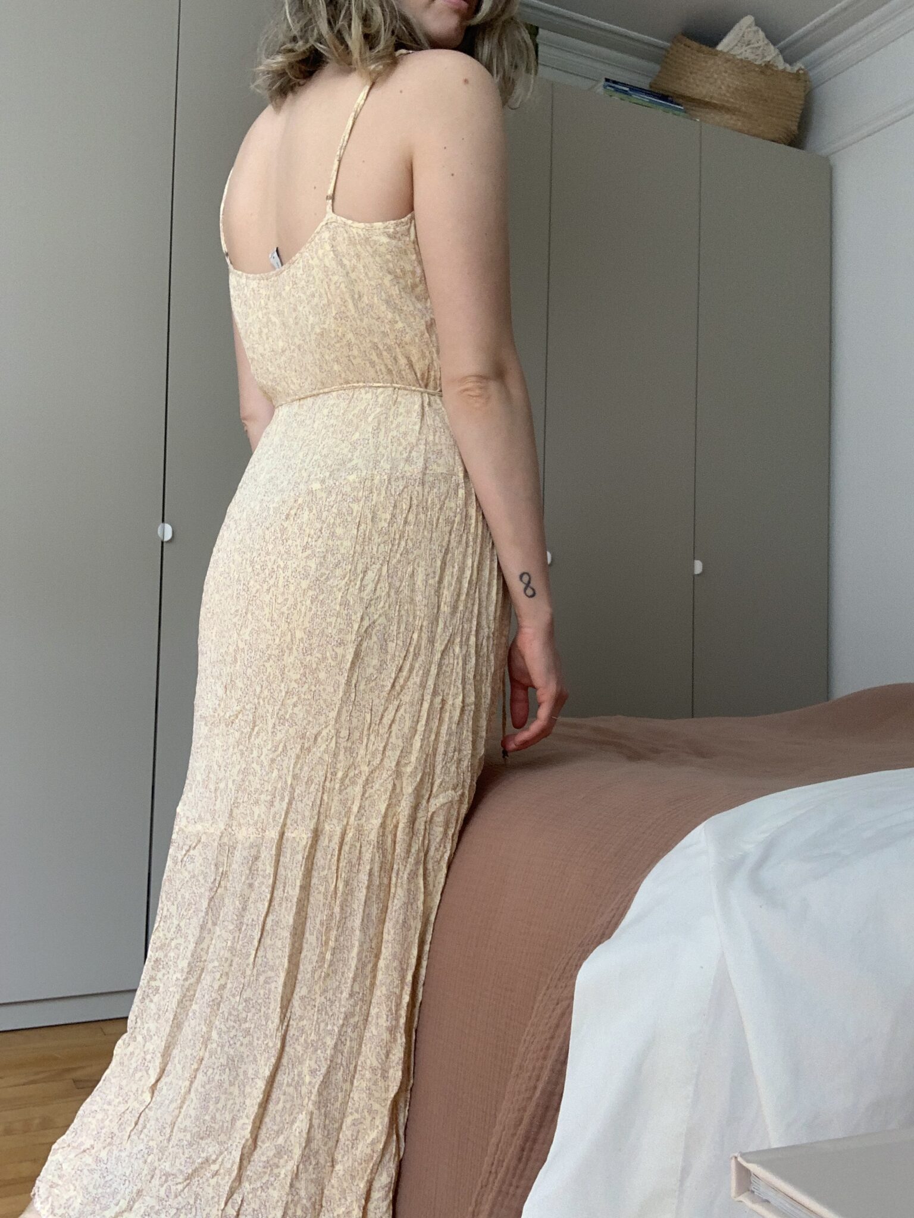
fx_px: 1127
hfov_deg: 44.2
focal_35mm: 32
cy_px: 609
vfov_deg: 56.8
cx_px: 457
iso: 100
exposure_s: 1/60
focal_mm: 2.87
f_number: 2.2
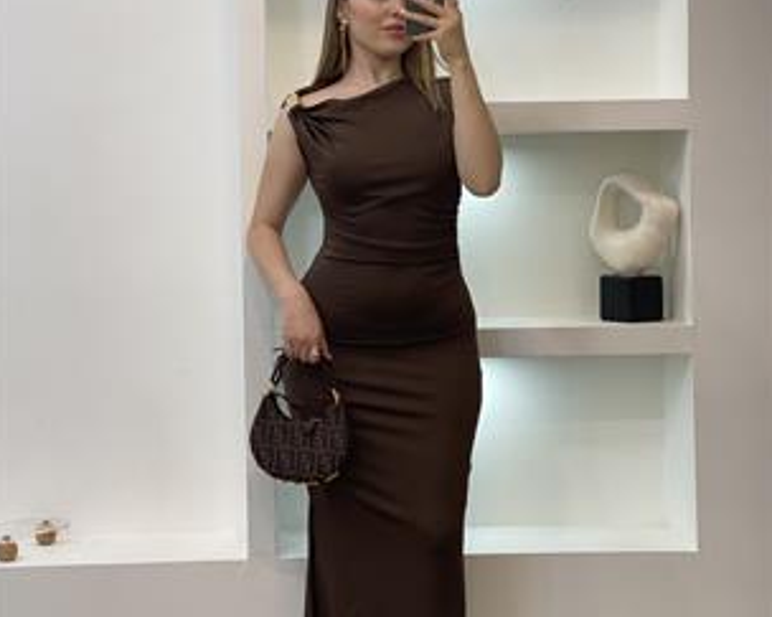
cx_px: 383
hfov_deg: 27.5
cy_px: 334
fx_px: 1576
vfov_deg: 22.1
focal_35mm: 69
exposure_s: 1/100
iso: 80
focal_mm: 6
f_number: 2
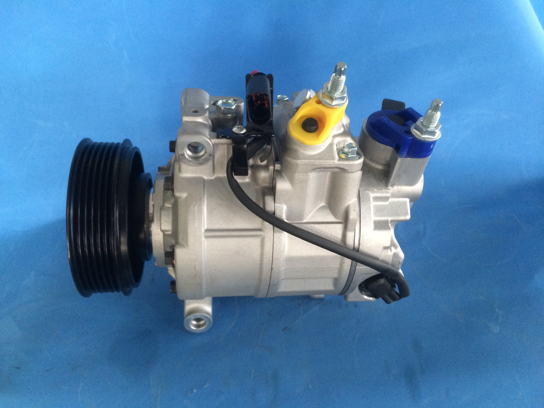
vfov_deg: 46.8
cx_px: 272
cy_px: 204
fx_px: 471
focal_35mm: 30
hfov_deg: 60.0
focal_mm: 4.12
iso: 250
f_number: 2.2
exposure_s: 1/30
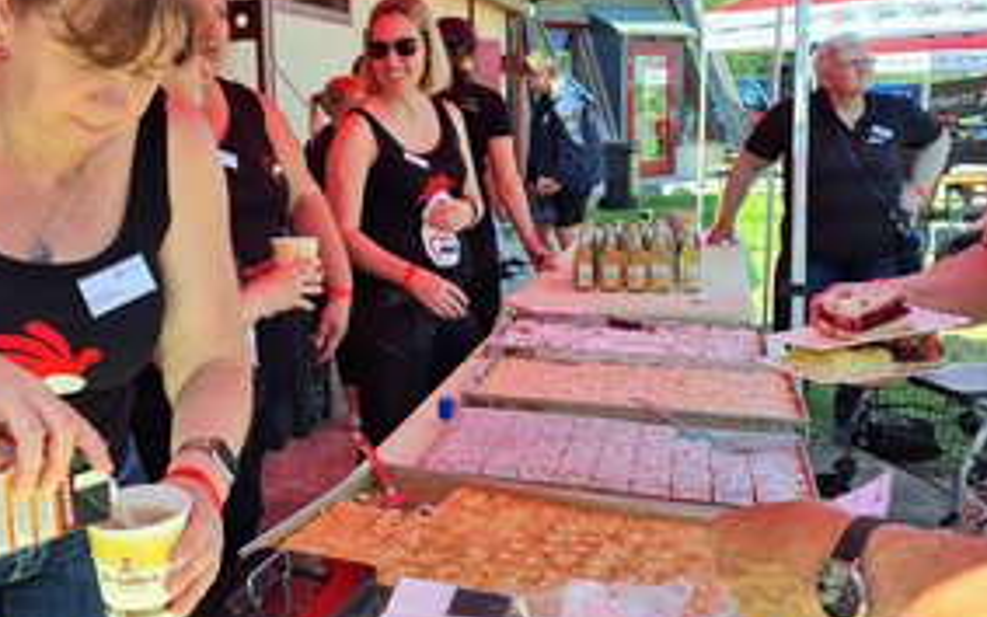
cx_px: 321
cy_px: 244
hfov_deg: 49.4
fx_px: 1049
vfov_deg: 32.7
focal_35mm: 39
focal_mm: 5.4
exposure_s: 1/488
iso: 50
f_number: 1.8
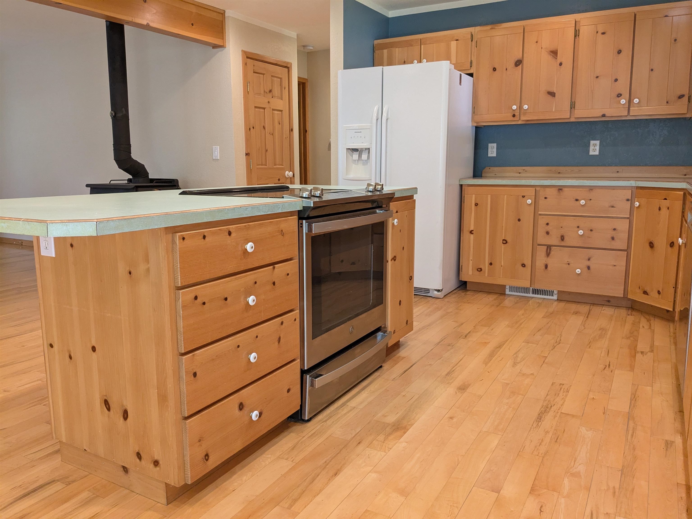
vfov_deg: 51.4
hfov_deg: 65.3
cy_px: 260
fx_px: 540
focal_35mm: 27
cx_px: 346
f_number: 1.73
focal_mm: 4.38
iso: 398
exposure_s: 1/120
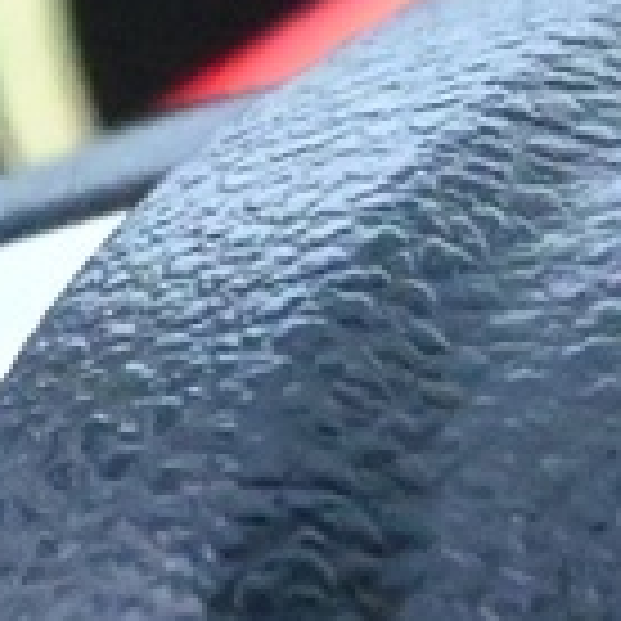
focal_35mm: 336
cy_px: 1336
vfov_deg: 5.1
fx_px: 6829
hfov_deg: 5.1
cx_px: -482
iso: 10000
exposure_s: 1/80
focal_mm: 22.5
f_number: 4
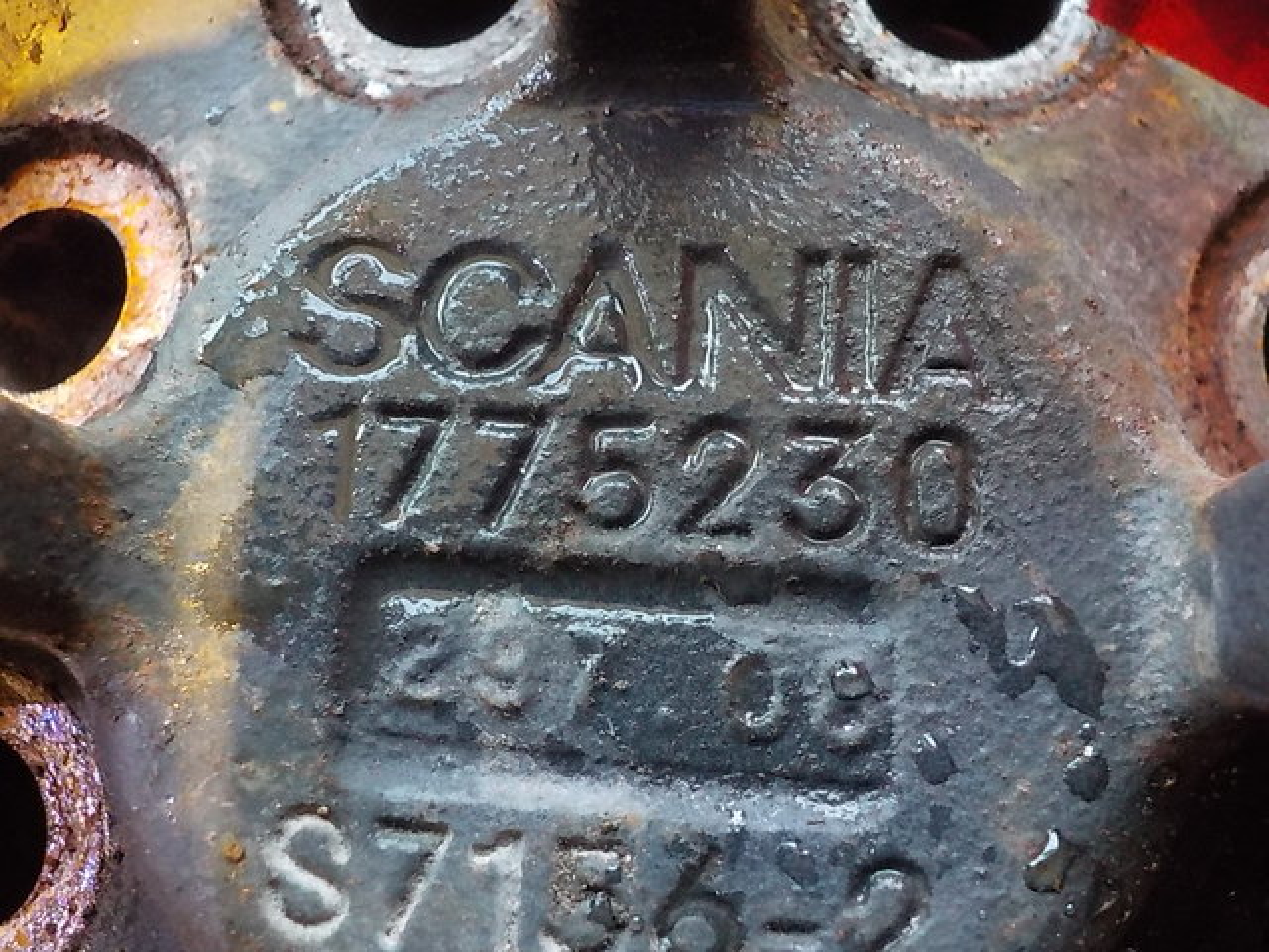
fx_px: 1100
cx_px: 634
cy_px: 476
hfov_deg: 60.0
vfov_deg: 46.8
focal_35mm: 30
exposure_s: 1/3
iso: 800
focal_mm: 4.1
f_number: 3.3
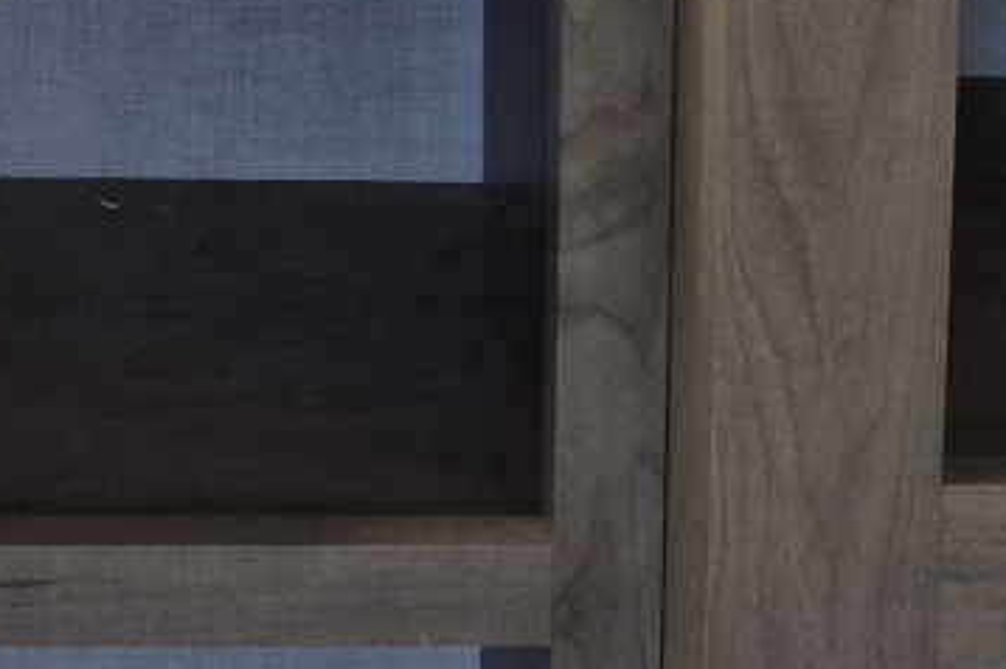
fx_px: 2987
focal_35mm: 107
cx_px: -348
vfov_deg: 10.7
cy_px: -1009
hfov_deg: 17.7
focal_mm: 5.4
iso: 400
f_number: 1.8
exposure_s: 1/120
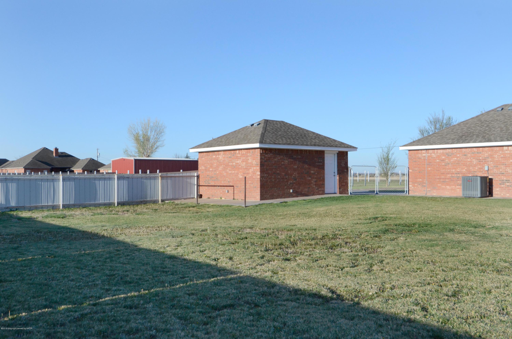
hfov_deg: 53.2
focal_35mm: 36
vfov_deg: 36.7
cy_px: 170
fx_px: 511
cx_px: 256
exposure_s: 1/1600
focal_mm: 24
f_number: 8
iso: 800
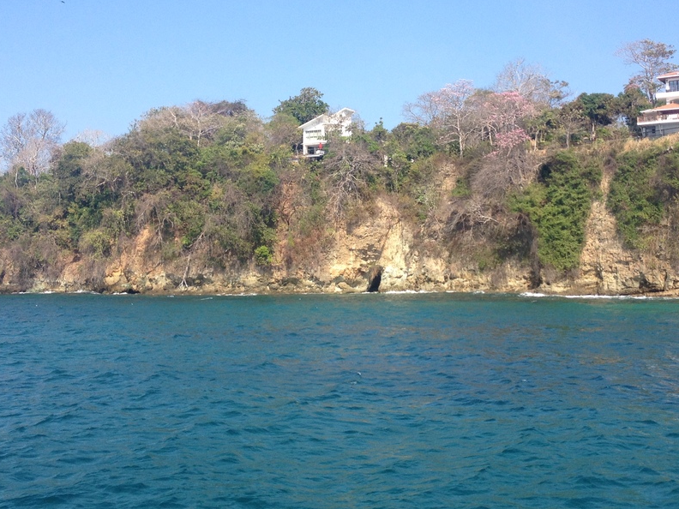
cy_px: 186
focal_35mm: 53
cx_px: 364
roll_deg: -0.1
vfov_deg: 27.4
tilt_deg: +3.2
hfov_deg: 36.2
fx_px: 1040
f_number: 2.4
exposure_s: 1/1200
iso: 50
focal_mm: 4.28
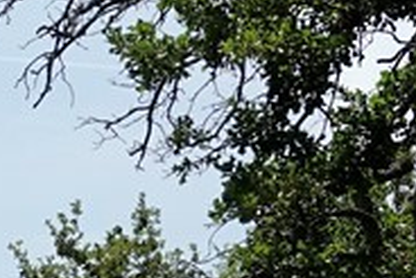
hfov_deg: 6.8
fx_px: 3273
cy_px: 542
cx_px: -669
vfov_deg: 4.8
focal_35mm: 283
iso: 100
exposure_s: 1/640
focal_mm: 17.55
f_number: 4
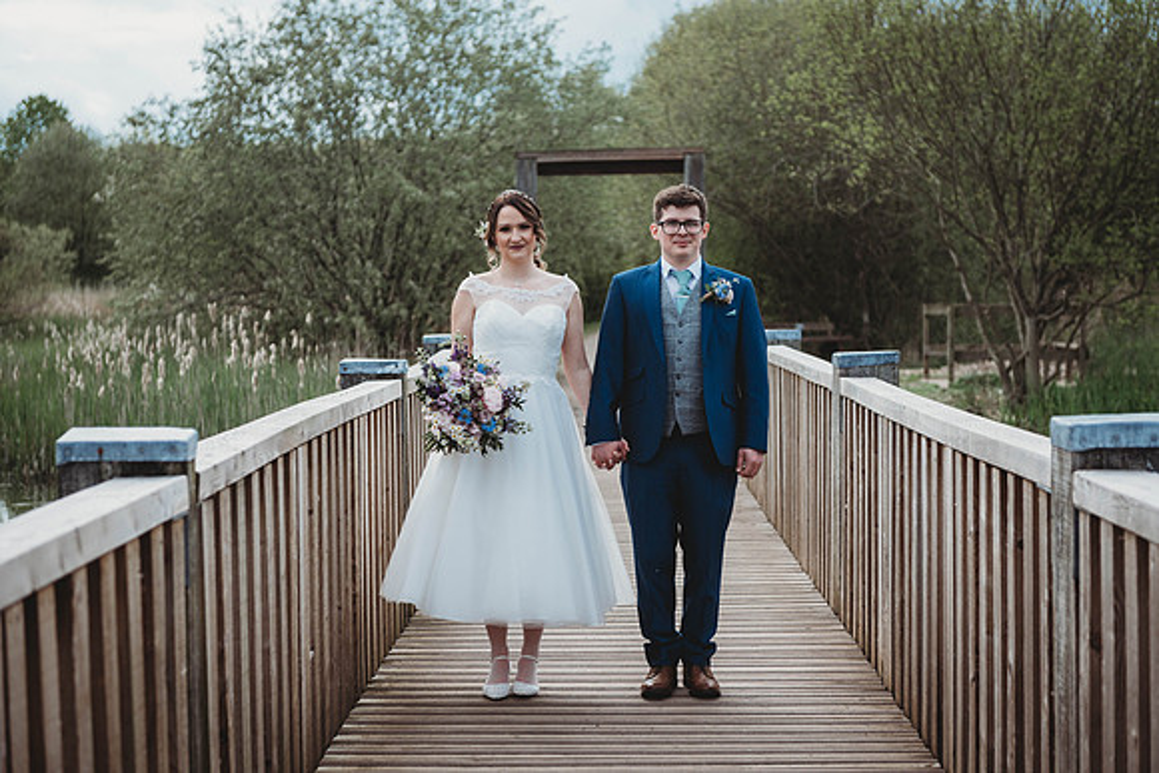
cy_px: 386
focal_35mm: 70
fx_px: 2254
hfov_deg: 28.8
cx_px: 580
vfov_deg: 19.5
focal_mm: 70
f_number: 3.5
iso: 200
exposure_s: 1/800
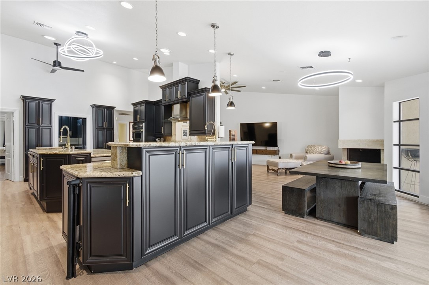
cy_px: 142
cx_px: 214
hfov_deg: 100.5
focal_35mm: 15
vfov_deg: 77.2
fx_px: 179
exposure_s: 1/125
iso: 250
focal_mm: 10
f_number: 9
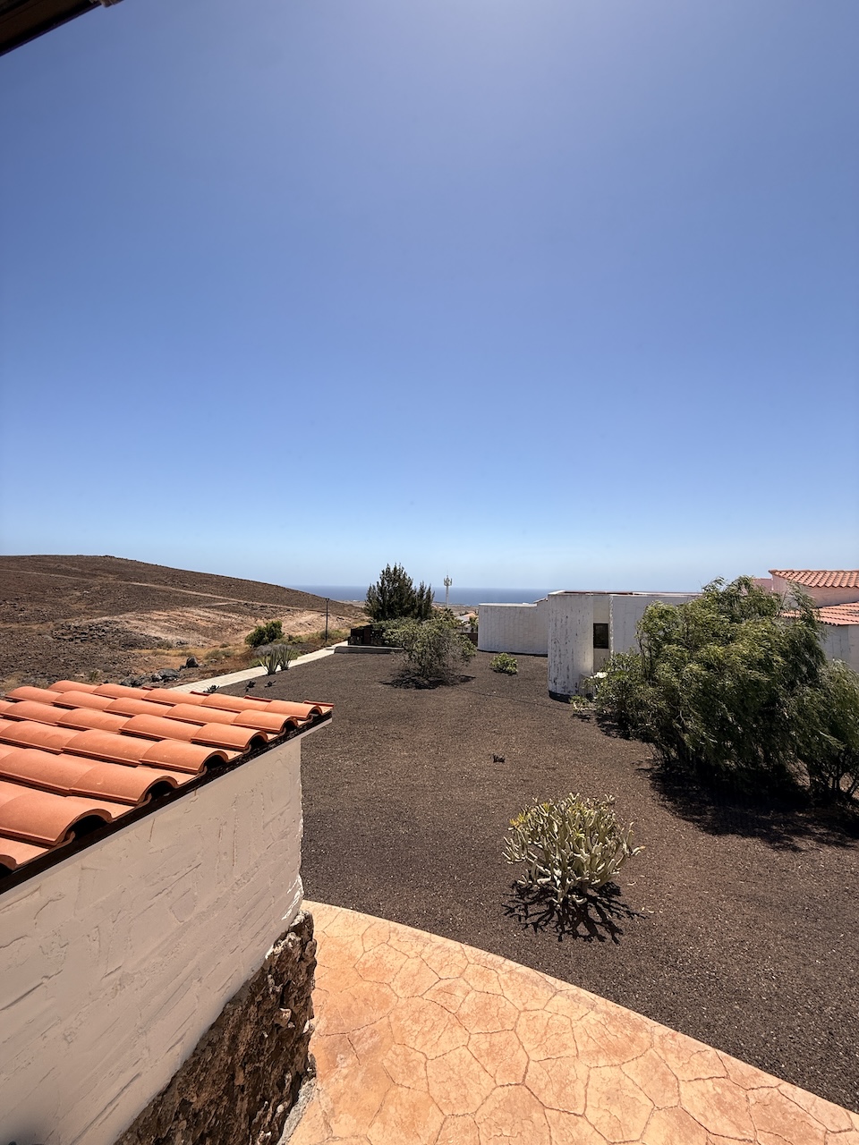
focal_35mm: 14
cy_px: 572
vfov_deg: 102.1
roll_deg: -1.2
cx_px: 430
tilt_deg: +2.6
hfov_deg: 85.7
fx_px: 463
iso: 50
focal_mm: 2.22
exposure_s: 1/2506
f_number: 2.2
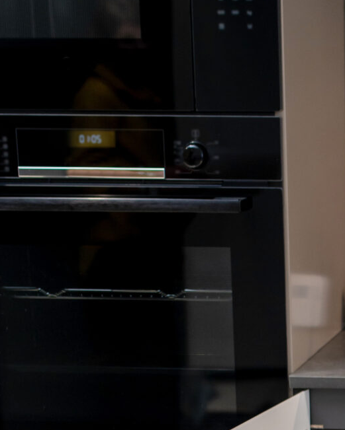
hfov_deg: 11.5
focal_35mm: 129
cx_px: 519
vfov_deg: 14.3
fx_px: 1646
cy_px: 567
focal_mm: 35
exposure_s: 1/160
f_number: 2.2
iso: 400
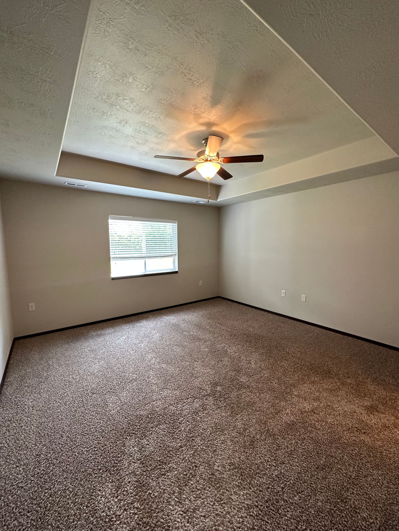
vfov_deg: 102.1
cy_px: 266
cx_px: 200
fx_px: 215
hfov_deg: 85.7
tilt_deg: -6.7
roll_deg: -0.3
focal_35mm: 14
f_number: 2.2
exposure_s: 1/120
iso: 250
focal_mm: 2.22
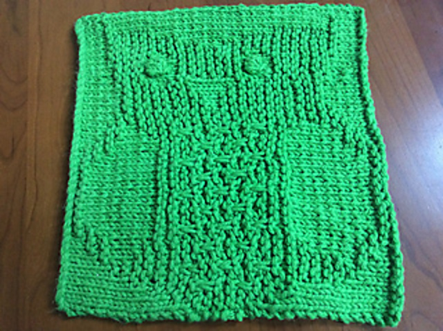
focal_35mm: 32
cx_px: 222
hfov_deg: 56.9
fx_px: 409
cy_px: 166
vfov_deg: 44.1
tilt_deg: -68.1
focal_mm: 3.3
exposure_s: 1/24
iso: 250
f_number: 2.4
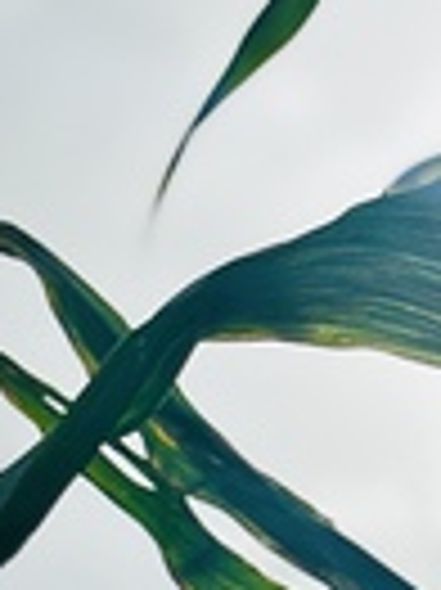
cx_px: 742
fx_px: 3743
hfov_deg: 6.6
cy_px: 617
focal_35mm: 220
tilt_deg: +24.1
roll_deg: +2.5
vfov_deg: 8.9
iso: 100
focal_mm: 6.86
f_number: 1.78
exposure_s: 1/8197
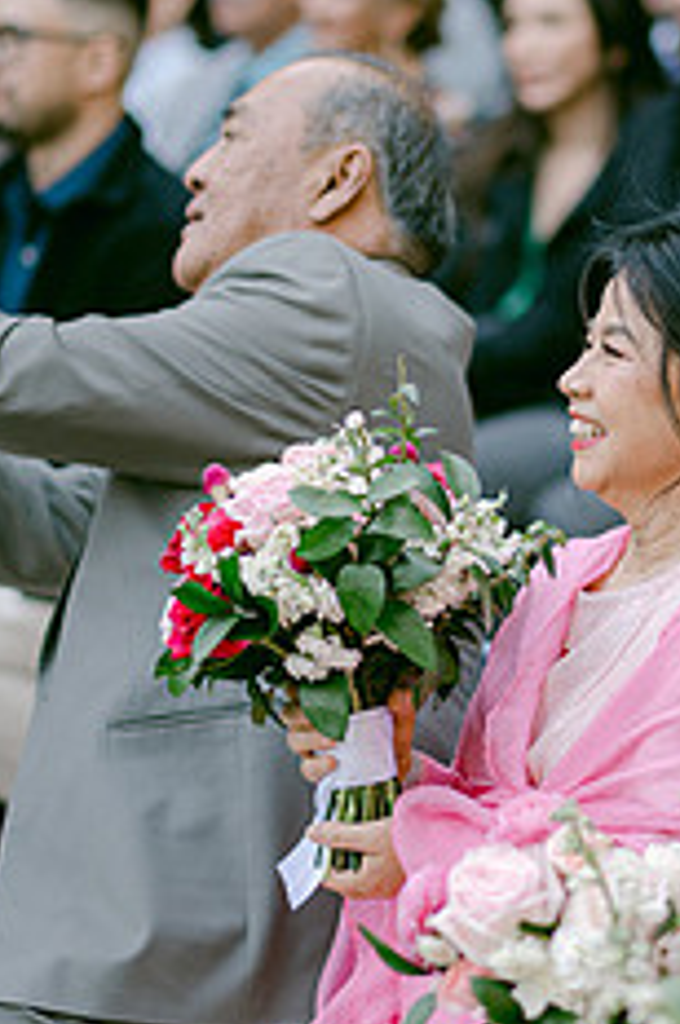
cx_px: 572
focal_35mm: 165
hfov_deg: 8.3
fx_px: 4689
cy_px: 424
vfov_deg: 12.5
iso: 200
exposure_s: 1/250
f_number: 2
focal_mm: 85
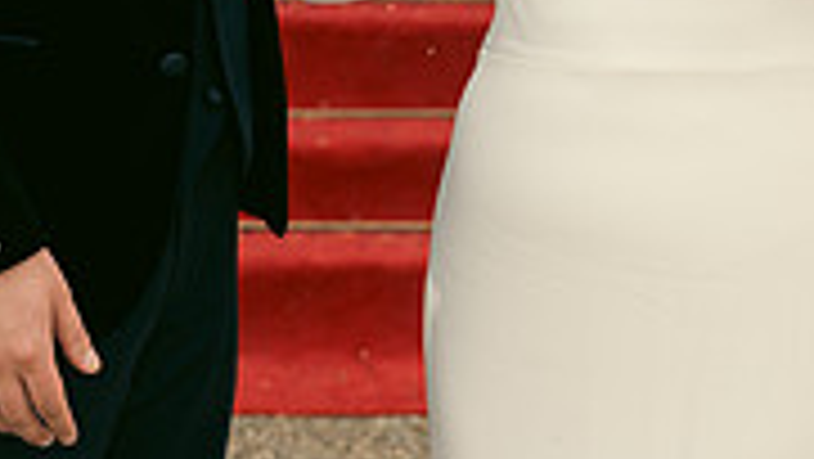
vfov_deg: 7.0
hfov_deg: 12.6
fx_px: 3693
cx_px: 499
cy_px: -313
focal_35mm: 171
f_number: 3.5
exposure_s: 1/640
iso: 125
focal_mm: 51
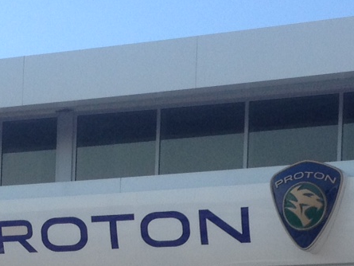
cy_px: 390
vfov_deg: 9.0
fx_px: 1647
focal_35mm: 161
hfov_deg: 12.2
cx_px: 253
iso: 50
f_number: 2.4
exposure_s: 1/1227
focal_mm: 4.28
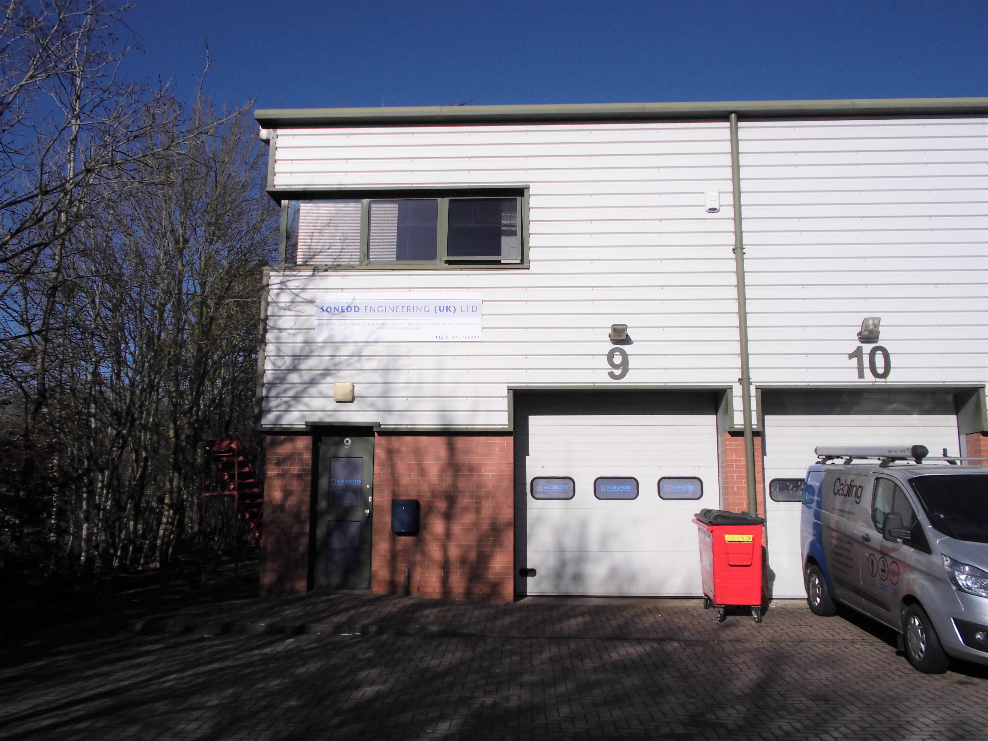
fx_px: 828
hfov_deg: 61.7
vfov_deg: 48.2
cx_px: 494
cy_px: 370
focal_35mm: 29
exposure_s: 1/400
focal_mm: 5.3
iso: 64
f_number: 8.5
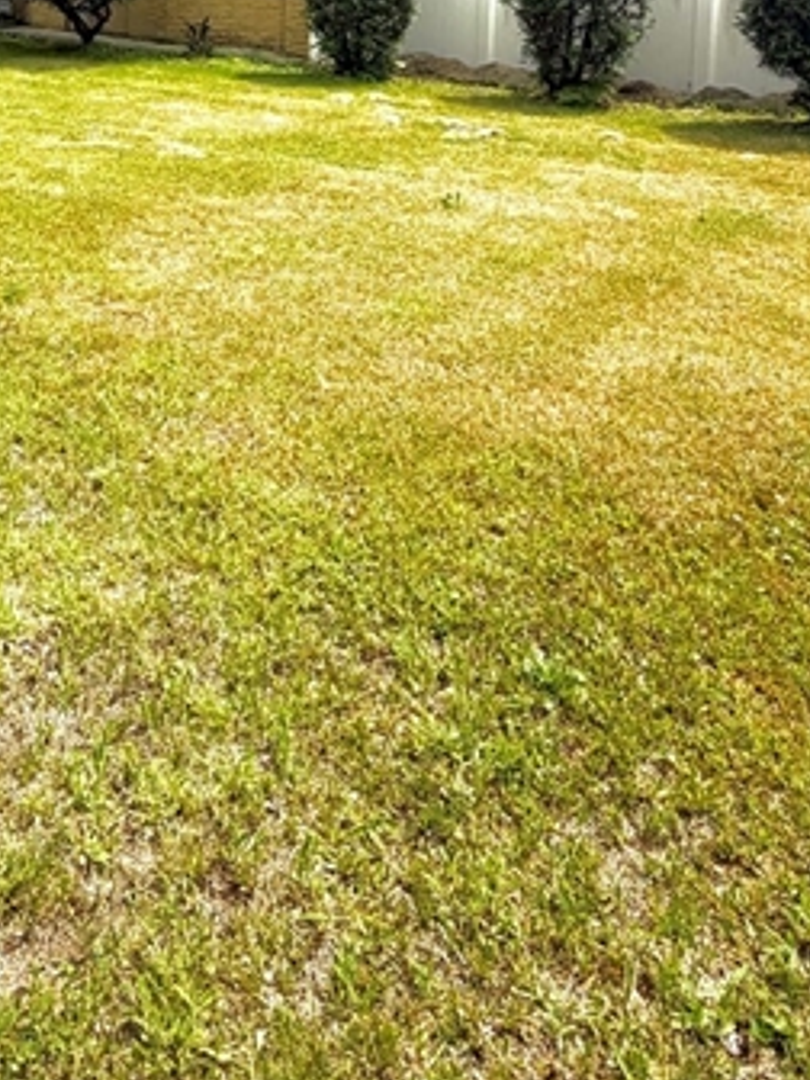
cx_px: 87
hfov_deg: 40.9
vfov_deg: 47.8
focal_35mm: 32
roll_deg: -0.6
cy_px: 19
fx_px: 998
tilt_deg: -4.3
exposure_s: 1/770
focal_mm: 2.22
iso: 20
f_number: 2.2
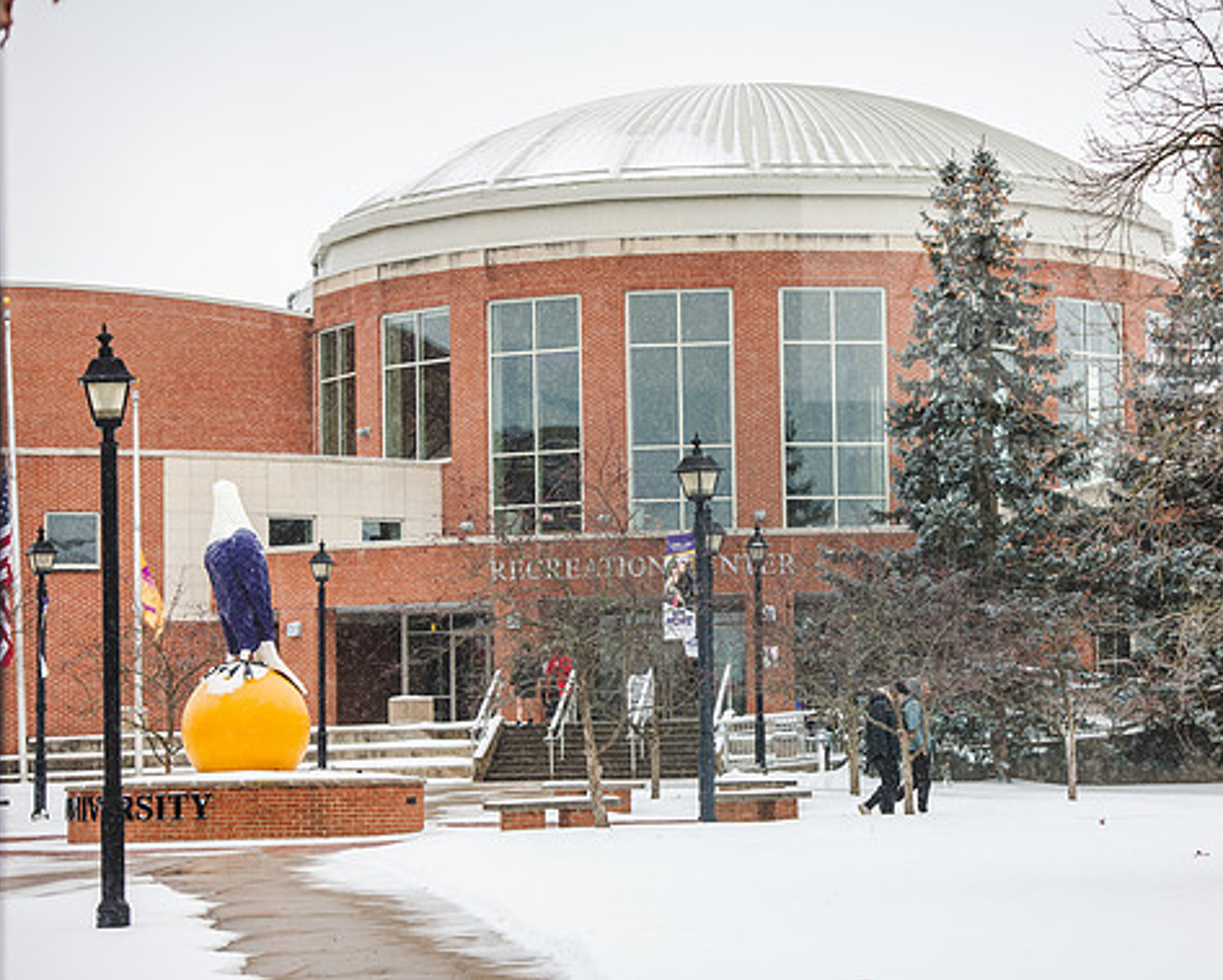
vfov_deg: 13.4
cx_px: 724
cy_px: 498
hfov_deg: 16.7
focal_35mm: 115
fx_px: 4165
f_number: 4.5
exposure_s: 1/160
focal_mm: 100
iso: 320
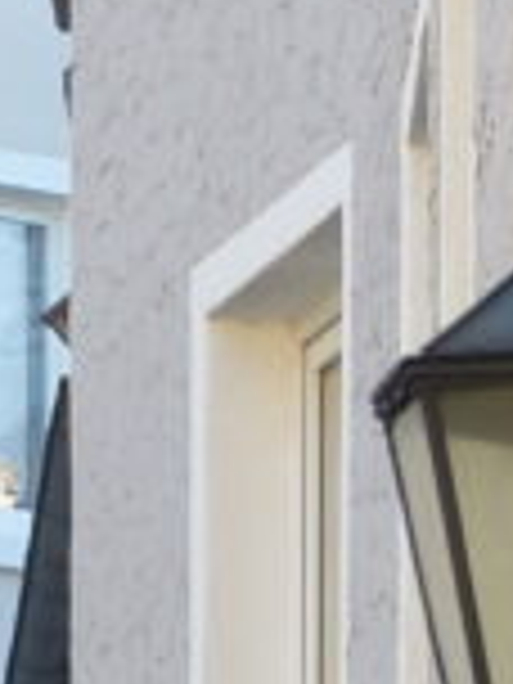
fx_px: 21992
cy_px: 1737
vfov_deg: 1.8
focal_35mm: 1113
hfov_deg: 1.3
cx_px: -558
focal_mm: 29.6
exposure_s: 1/160
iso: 100
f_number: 4
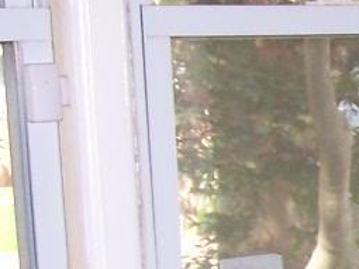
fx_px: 1856
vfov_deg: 8.2
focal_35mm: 179
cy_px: 342
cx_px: 752
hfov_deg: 10.1
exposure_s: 1/60
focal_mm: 6.3
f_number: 2.8
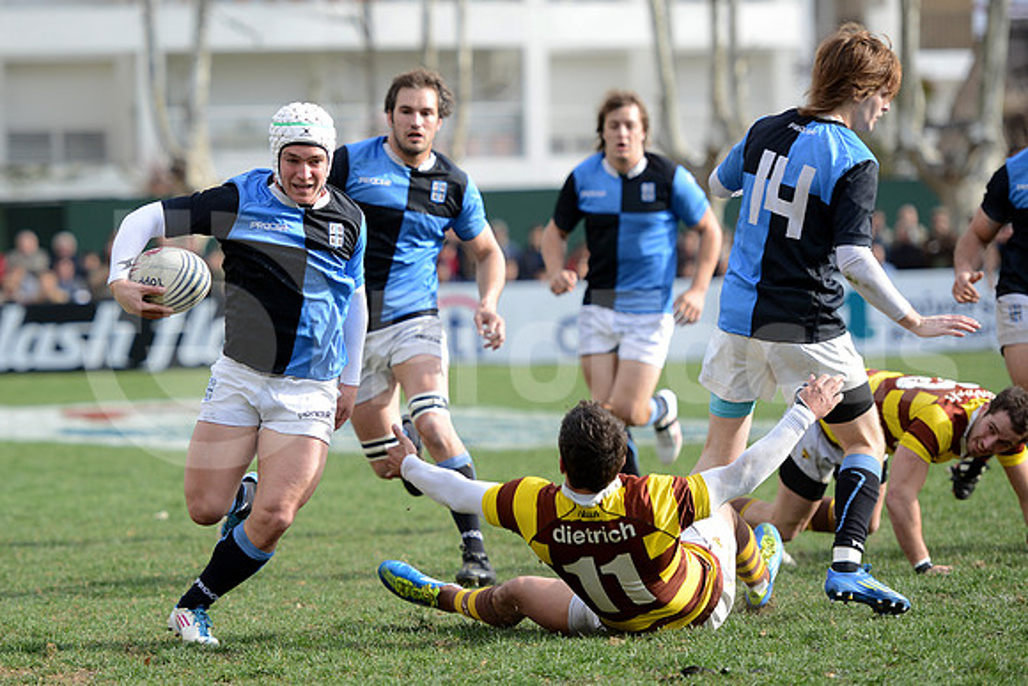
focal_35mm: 135
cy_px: 343
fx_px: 3856
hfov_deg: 15.2
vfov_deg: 10.2
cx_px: 514
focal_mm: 135
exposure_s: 1/800
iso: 250
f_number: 2.8
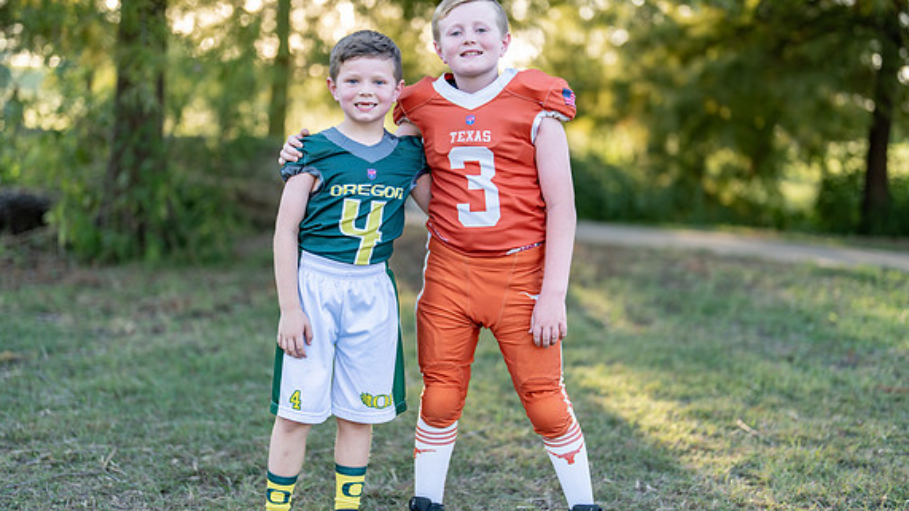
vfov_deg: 21.1
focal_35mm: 57
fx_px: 1374
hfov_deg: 36.6
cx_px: 457
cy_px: 266
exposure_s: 1/640
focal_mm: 50
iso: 100
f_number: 1.2
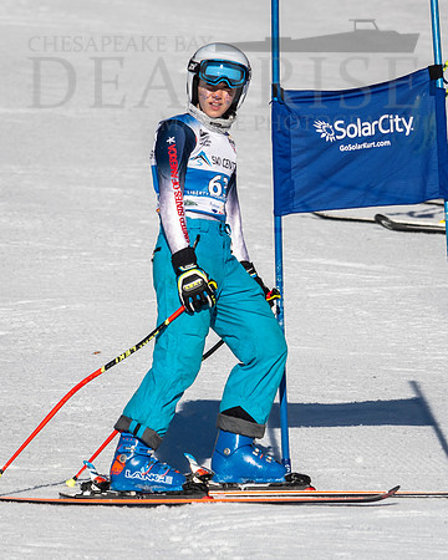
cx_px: 145
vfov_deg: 1.7
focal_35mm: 1168
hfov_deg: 1.3
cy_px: 278
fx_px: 19365
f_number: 8
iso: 400
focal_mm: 550
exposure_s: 1/2000
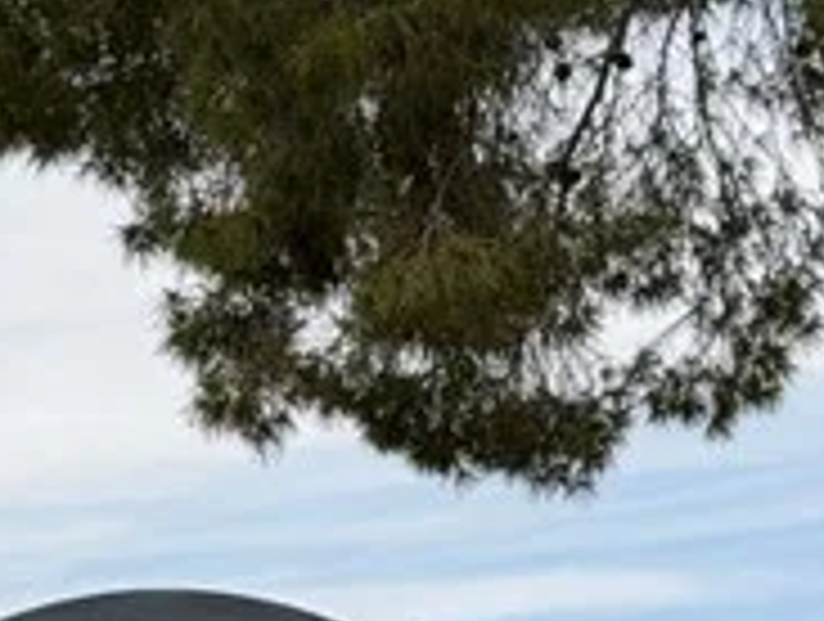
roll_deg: -1.6
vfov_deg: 5.5
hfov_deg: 7.3
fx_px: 6392
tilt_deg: +4.0
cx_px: -225
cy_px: 756
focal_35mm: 268
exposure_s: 1/6536
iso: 64
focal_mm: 6.76
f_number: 1.78
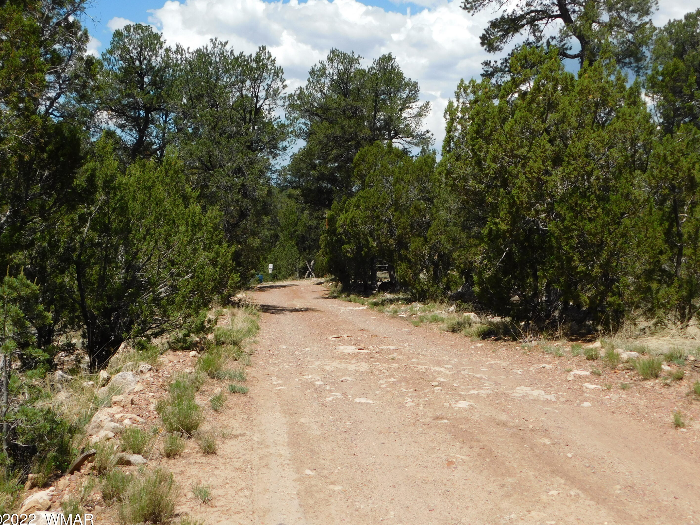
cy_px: 268
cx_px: 359
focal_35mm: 38
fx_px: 768
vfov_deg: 37.7
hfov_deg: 49.0
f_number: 3.5
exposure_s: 1/1500
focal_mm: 6.3
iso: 125
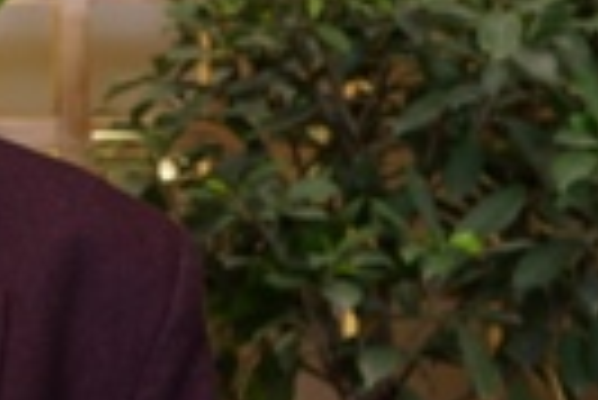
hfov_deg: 9.4
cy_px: 119
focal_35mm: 216
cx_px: -166
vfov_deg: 6.4
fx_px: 3592
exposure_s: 1/80
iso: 320
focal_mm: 43
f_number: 4.5
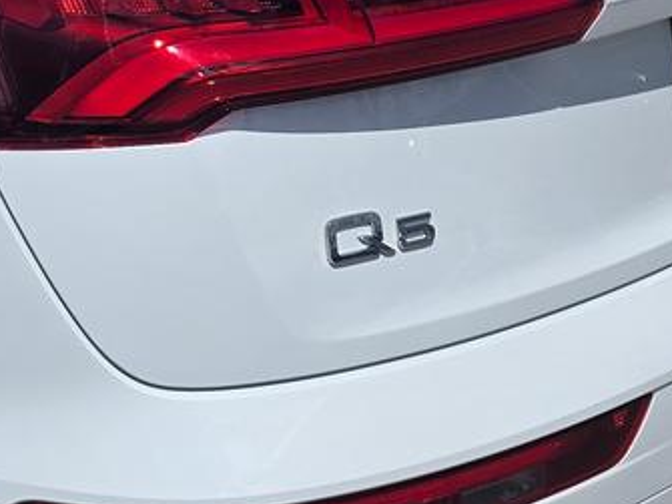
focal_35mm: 88
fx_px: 1708
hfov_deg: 20.9
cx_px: -106
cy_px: 62
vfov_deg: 16.6
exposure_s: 1/7944
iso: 40
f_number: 1.7
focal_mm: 6.3
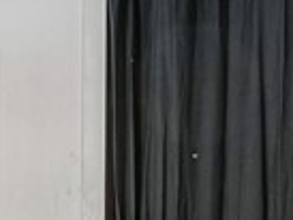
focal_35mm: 126
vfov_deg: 11.8
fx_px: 1066
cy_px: 151
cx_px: -73
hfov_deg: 15.0
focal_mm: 16.5
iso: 400
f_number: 8
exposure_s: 1/4
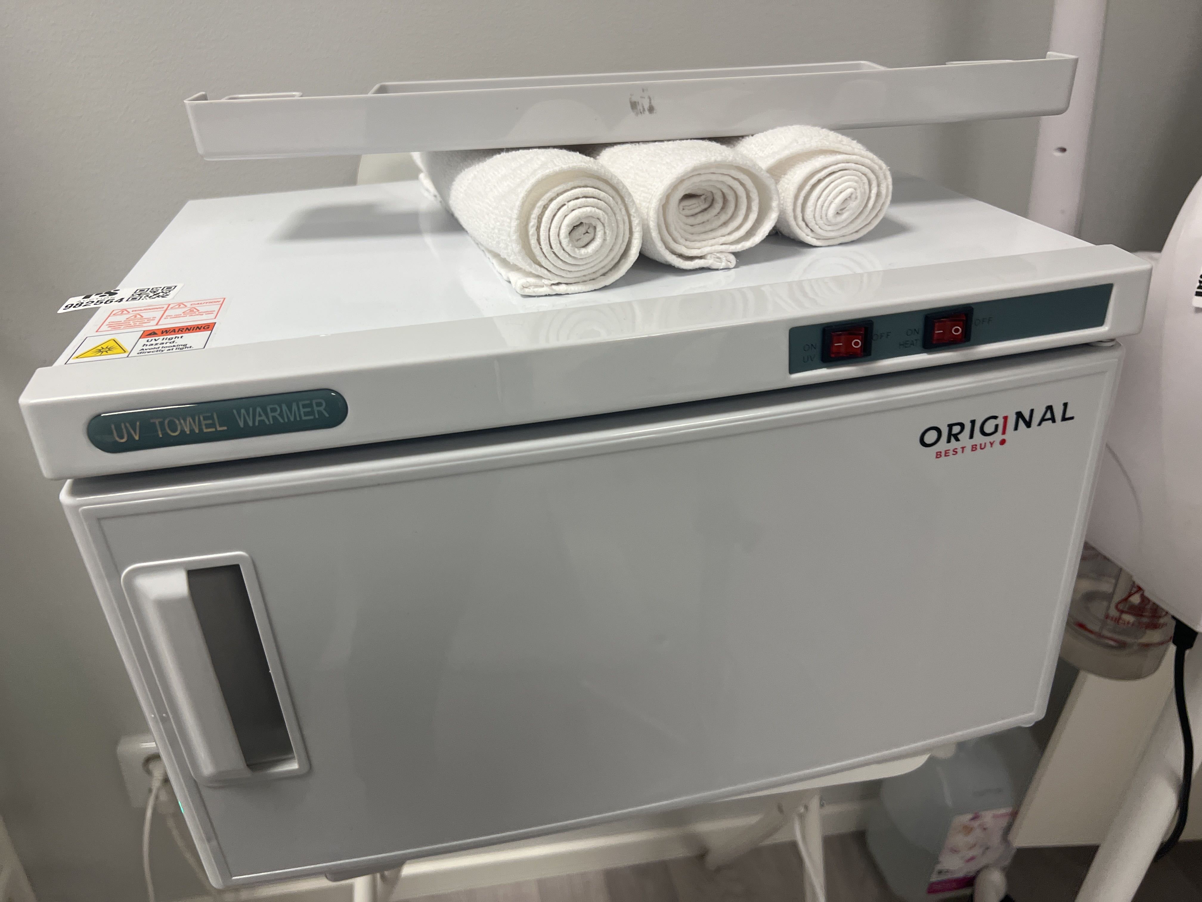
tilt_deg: -30.6
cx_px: 601
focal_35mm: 26
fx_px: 903
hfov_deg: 67.3
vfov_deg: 53.1
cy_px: 451
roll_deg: -3.8
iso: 125
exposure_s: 1/70
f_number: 1.5
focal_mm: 5.7
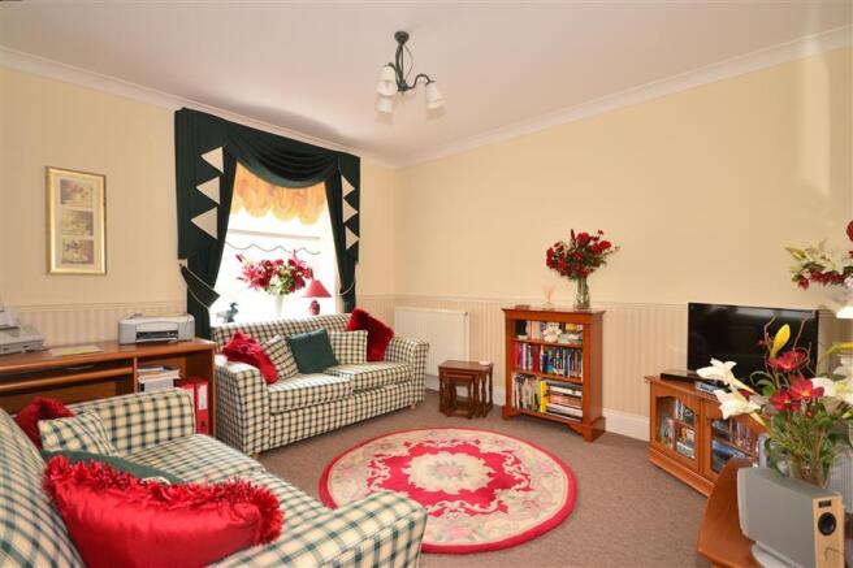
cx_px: 426
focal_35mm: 17
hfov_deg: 92.5
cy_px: 284
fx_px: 409
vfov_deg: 69.6
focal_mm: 11.5
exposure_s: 1/2
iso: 200
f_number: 5
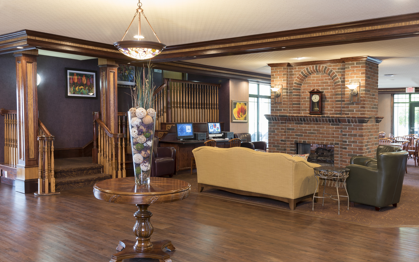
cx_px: 208
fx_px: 400
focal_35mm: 35
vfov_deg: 36.3
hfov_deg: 55.3
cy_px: 121
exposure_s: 3
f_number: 10
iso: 100
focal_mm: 34
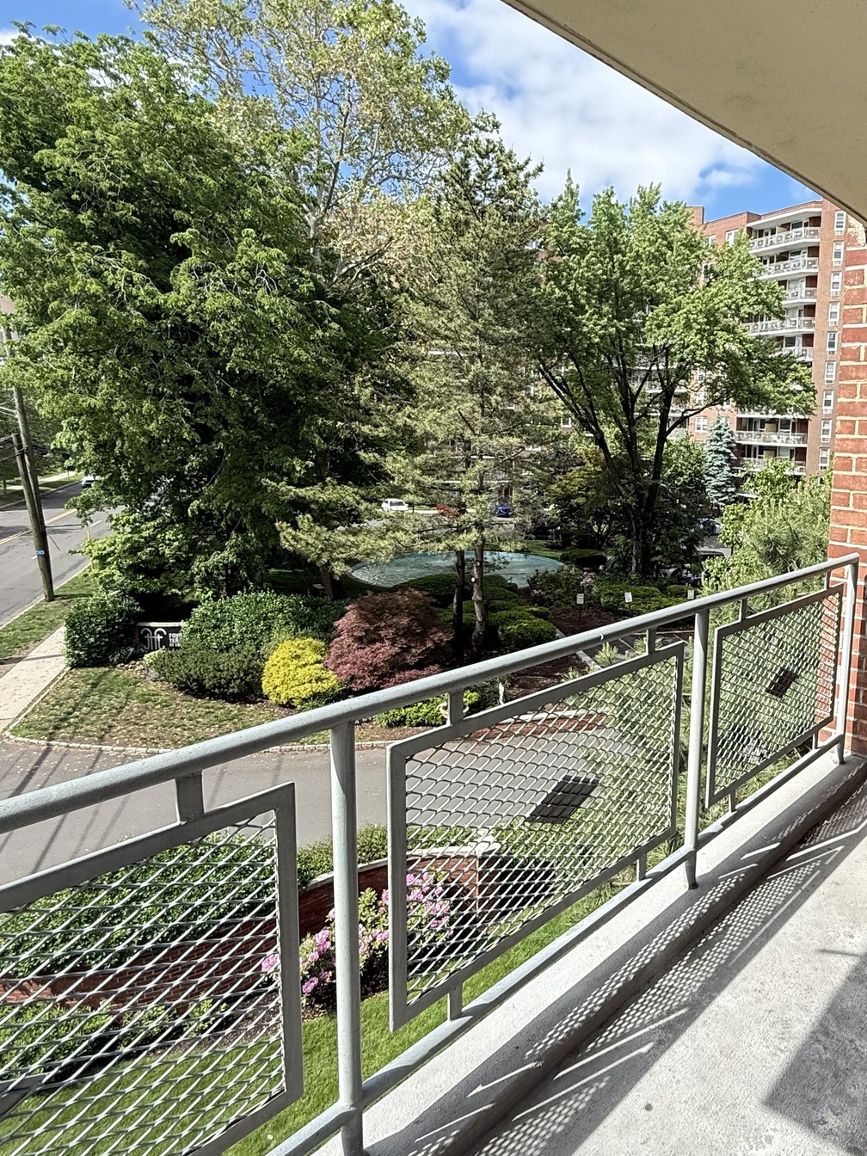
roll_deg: -1.8
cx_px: 653
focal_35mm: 24
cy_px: 544
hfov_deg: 54.1
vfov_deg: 71.5
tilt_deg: -7.6
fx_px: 801
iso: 64
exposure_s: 1/864
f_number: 2.2
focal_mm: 2.22
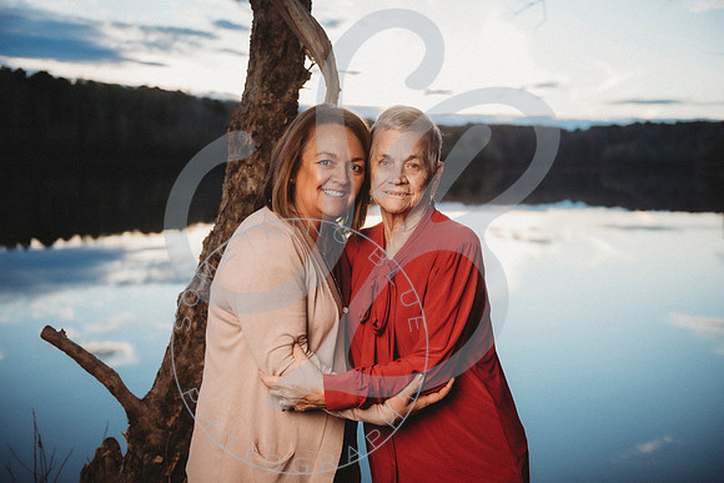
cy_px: 242
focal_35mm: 40
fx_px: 805
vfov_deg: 33.4
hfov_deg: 48.4
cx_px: 362
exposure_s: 1/400
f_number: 2.8
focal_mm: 40
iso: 200
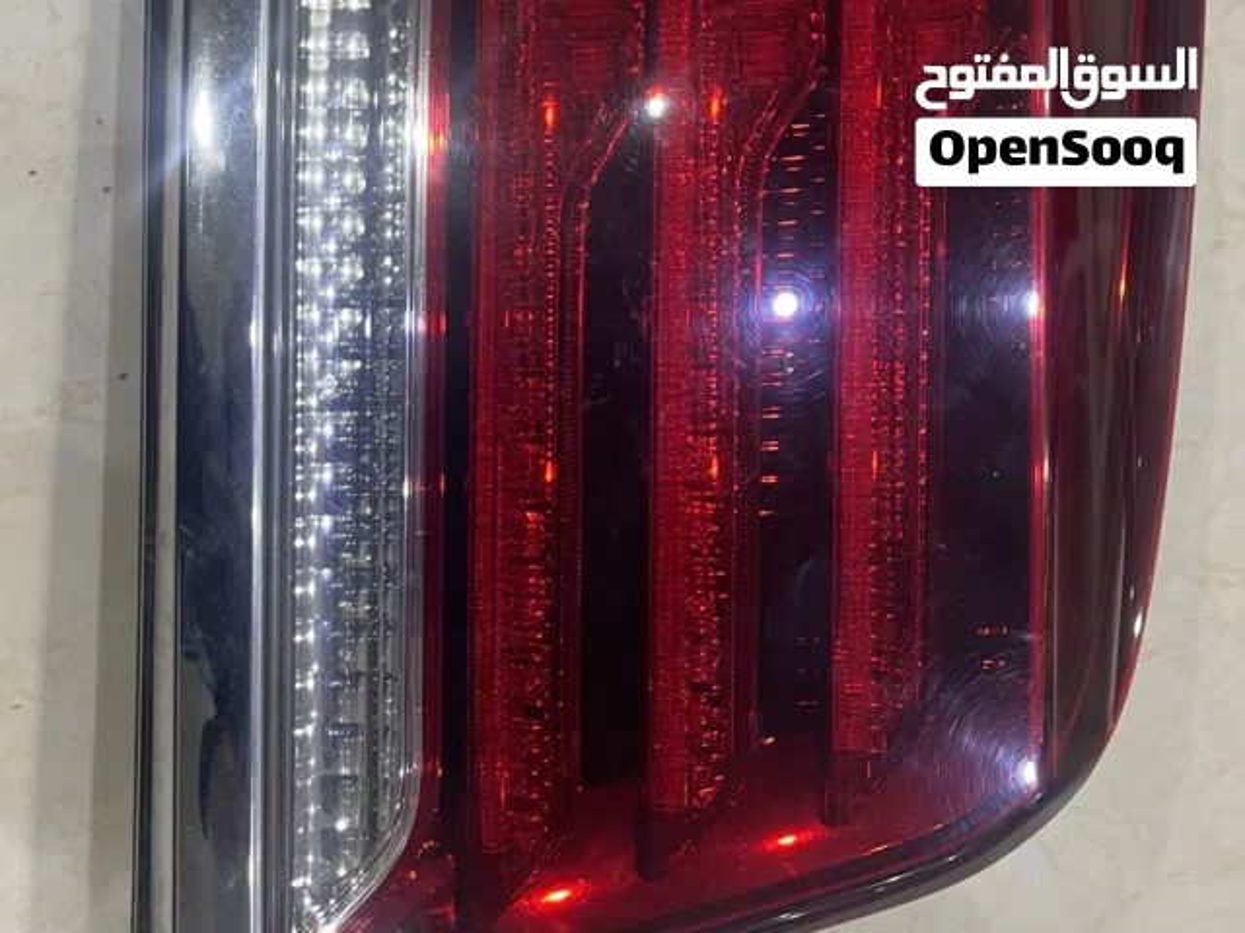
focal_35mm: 25
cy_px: 466
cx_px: 622
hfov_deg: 69.4
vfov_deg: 54.9
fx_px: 899
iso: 100
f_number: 1.6
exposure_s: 1/50
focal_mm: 5.1
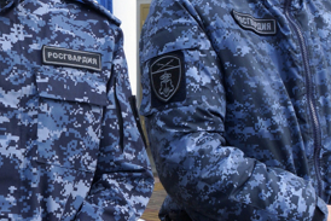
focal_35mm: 104
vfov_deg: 13.1
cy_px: 35
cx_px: 73
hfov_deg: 19.5
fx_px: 957
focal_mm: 18
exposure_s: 1/250
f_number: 8
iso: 100
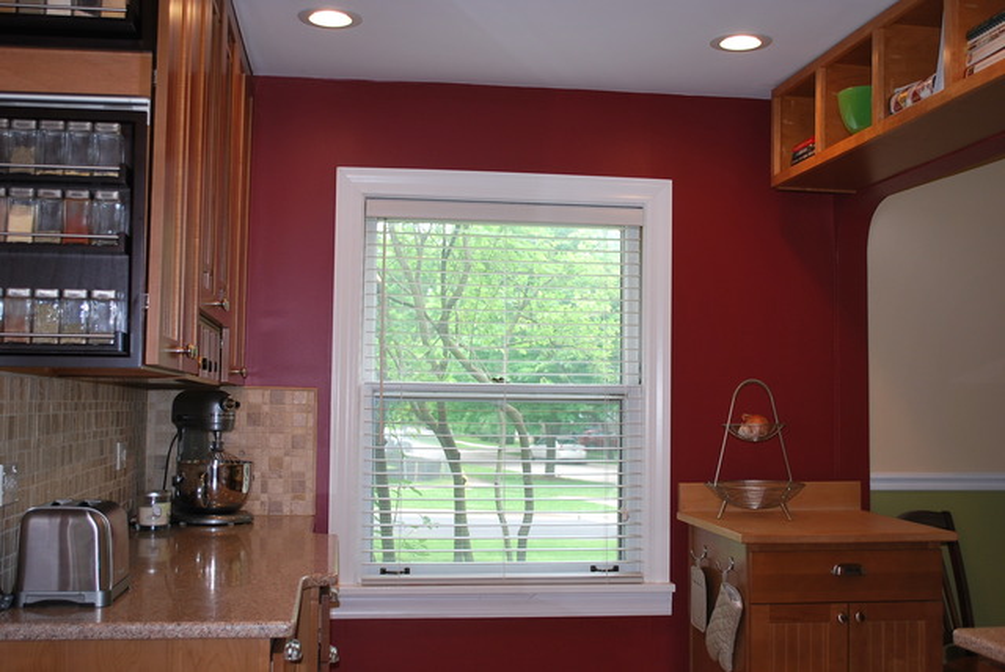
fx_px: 1174
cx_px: 502
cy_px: 336
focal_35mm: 42
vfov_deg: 32.0
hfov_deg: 46.4
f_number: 4.5
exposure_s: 1/80
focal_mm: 28
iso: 200
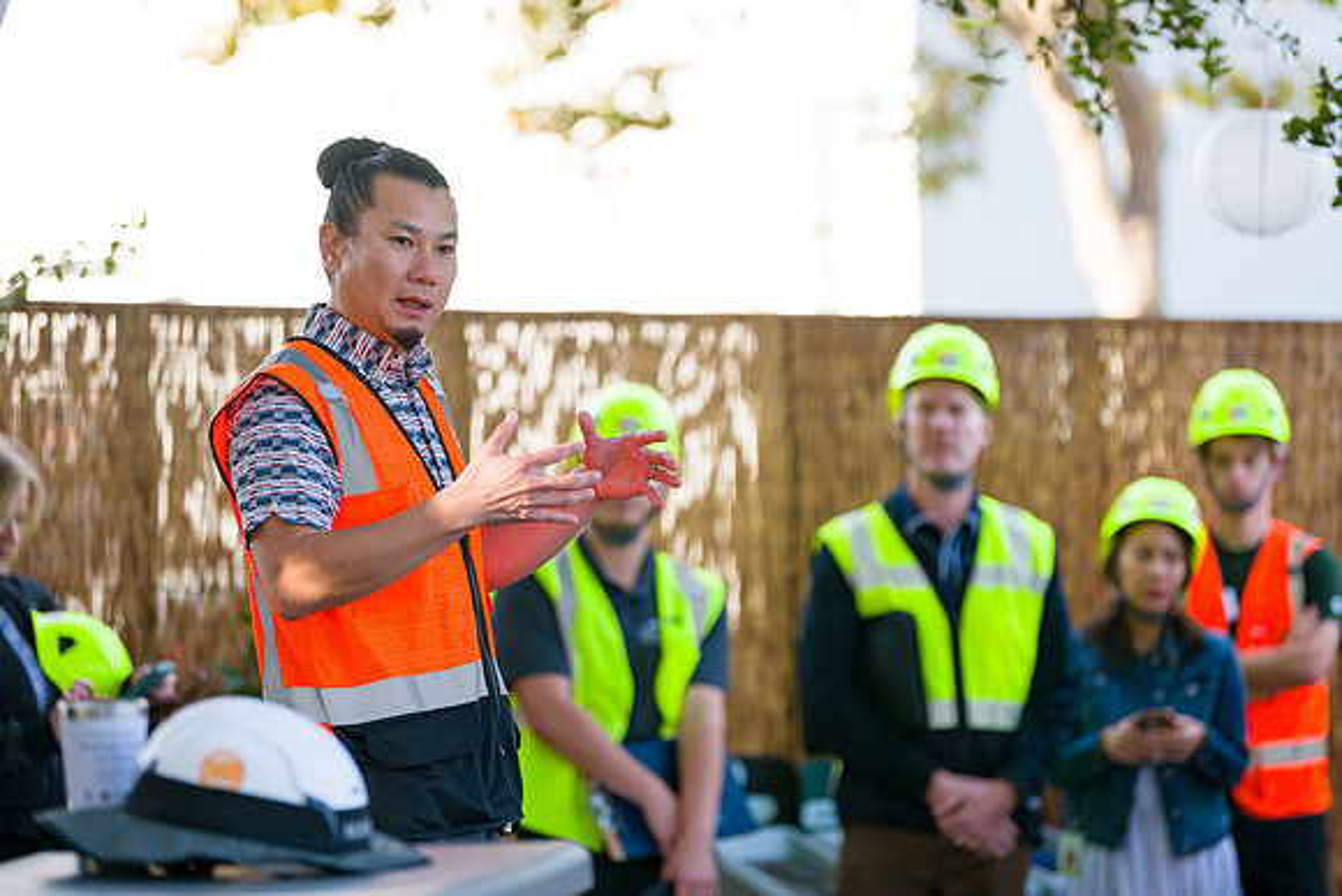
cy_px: 448
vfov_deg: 8.6
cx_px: 671
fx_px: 5966
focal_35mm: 160
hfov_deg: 12.8
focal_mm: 160
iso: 400
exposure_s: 1/1000
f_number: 3.2
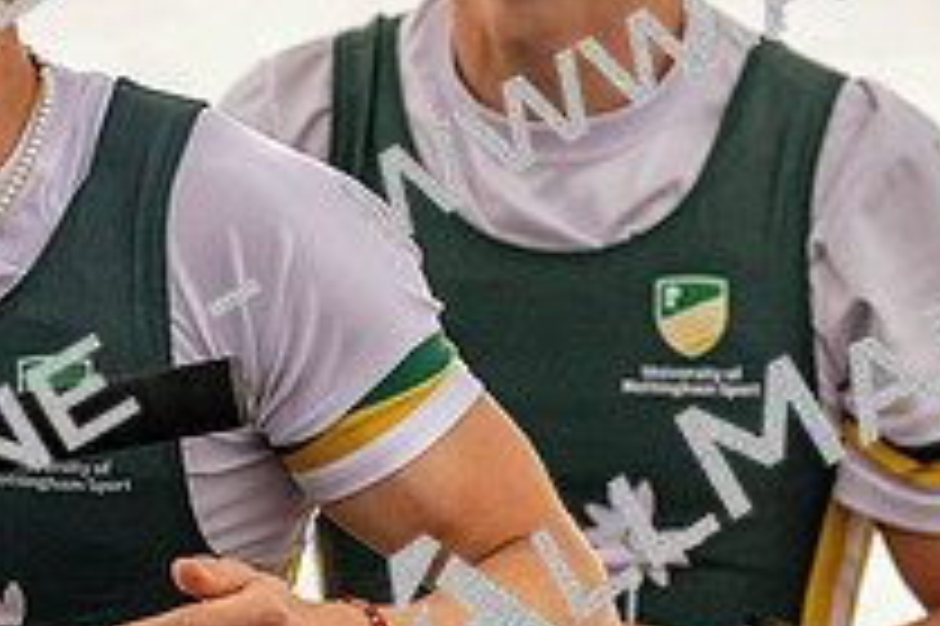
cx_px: 4
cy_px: 322
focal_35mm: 1407
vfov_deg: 1.0
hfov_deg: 1.5
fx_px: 36708
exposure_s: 1/1250
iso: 640
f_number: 6.3
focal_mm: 506
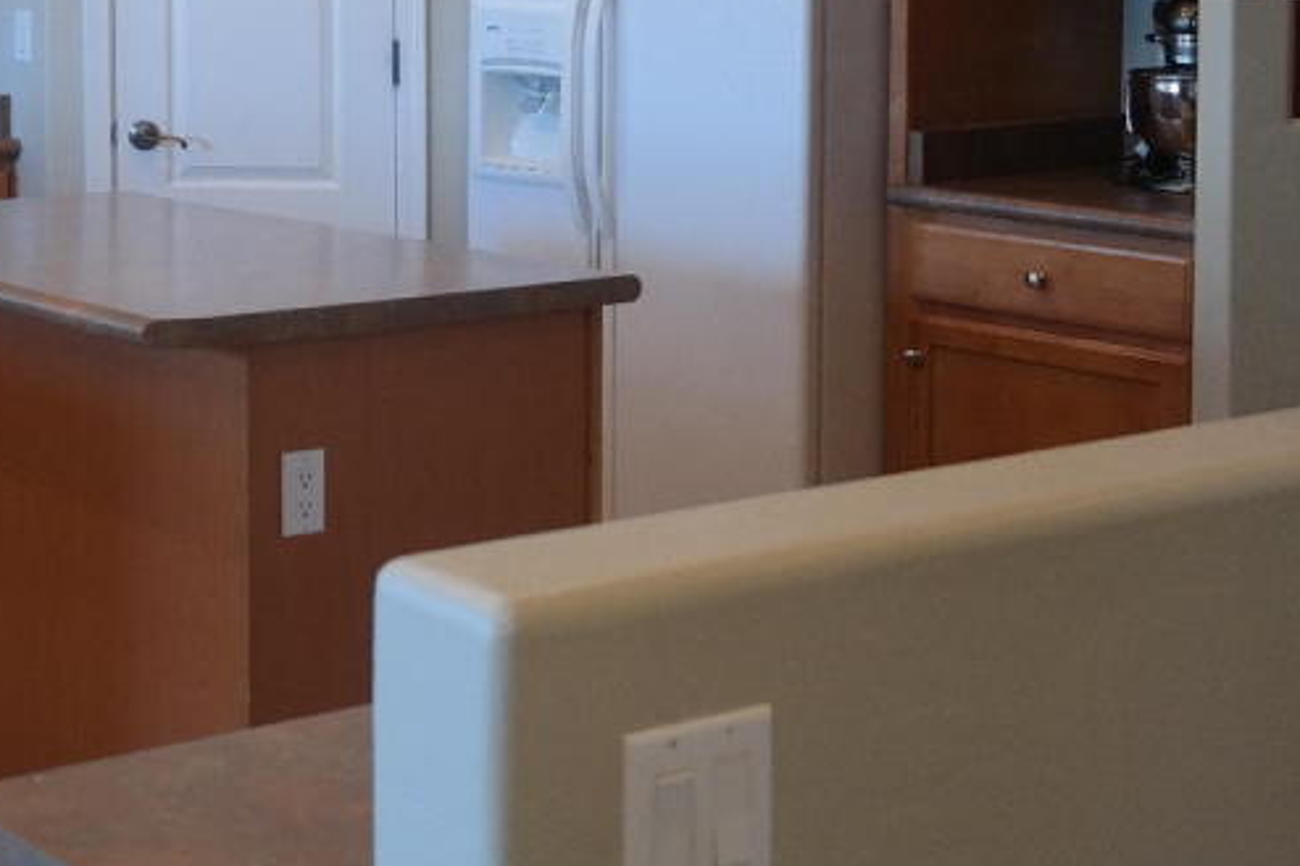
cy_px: 50
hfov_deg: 26.8
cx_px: -82
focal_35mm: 70
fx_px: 2527
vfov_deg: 19.0
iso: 400
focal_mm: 20
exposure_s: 1/40
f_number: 3.5
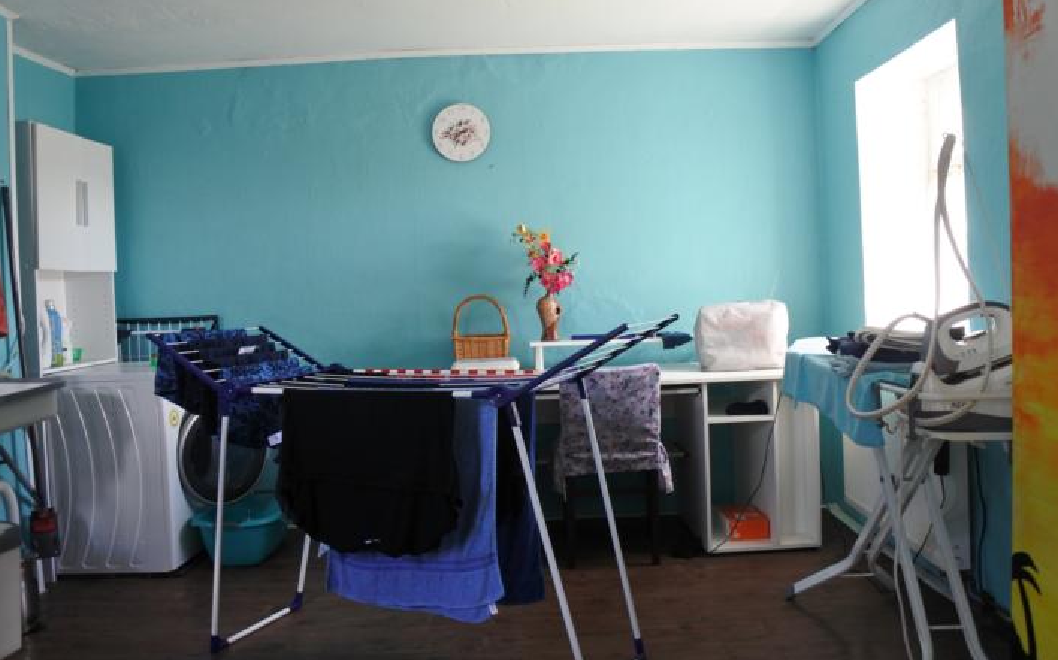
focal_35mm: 28
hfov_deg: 66.5
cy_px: 306
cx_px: 533
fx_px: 807
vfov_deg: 44.5
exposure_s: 1/100
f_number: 3.5
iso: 800
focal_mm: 10
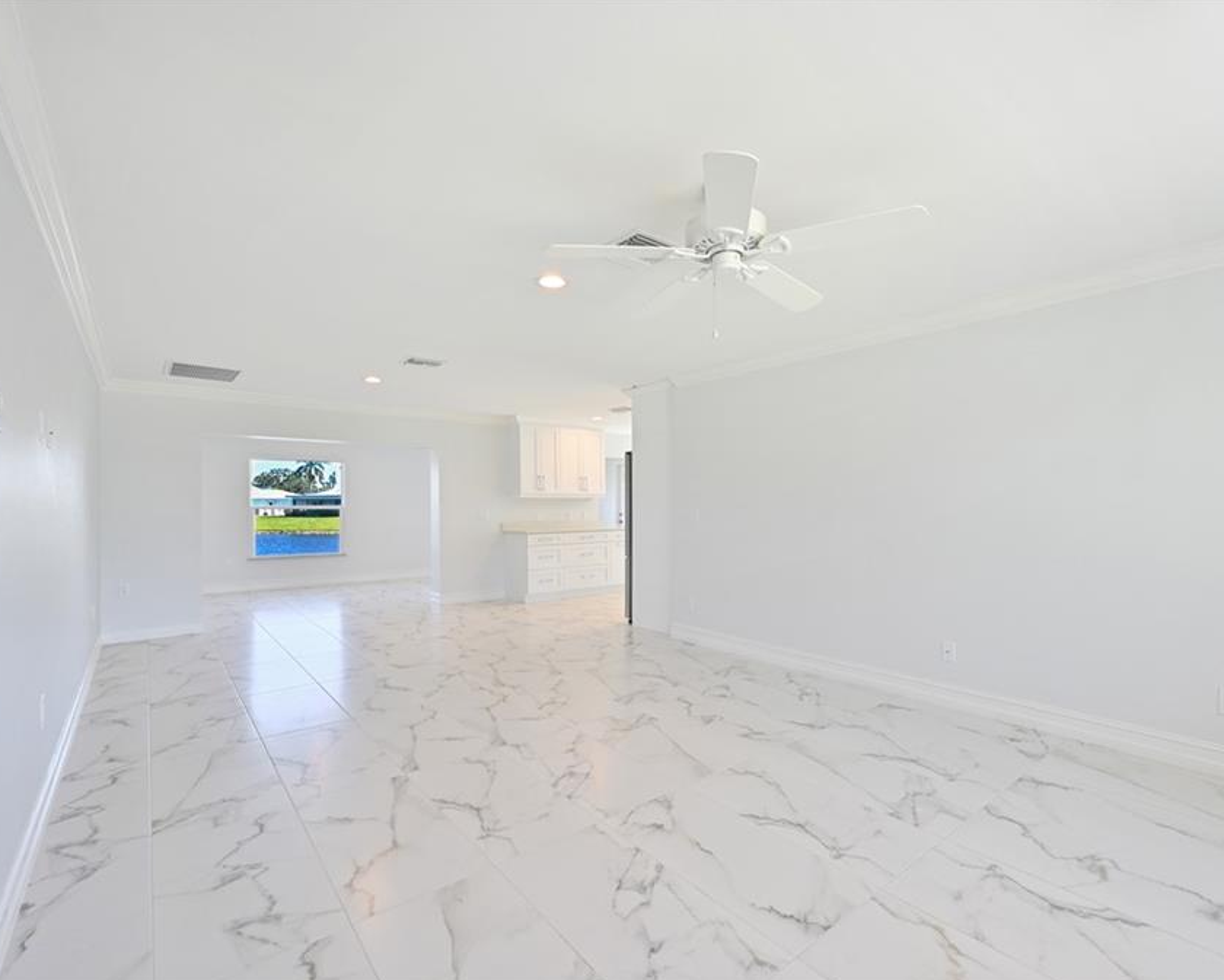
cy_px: 491
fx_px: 580
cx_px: 631
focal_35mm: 16
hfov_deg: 93.1
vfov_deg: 80.4
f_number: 11
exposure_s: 1/15
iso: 200
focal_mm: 14
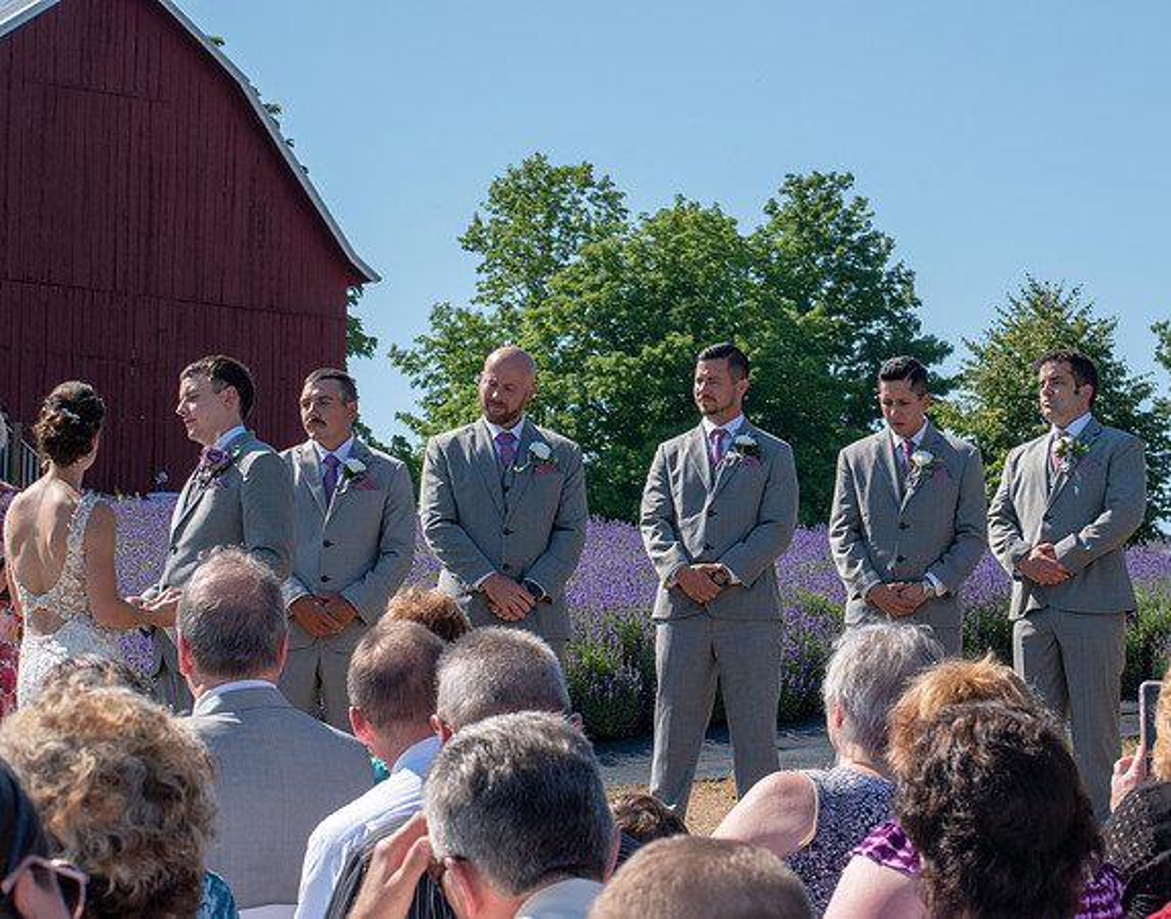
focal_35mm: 117
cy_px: 460
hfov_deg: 16.6
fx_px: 4023
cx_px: 690
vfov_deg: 13.0
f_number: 11
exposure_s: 1/200
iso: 100
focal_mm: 70
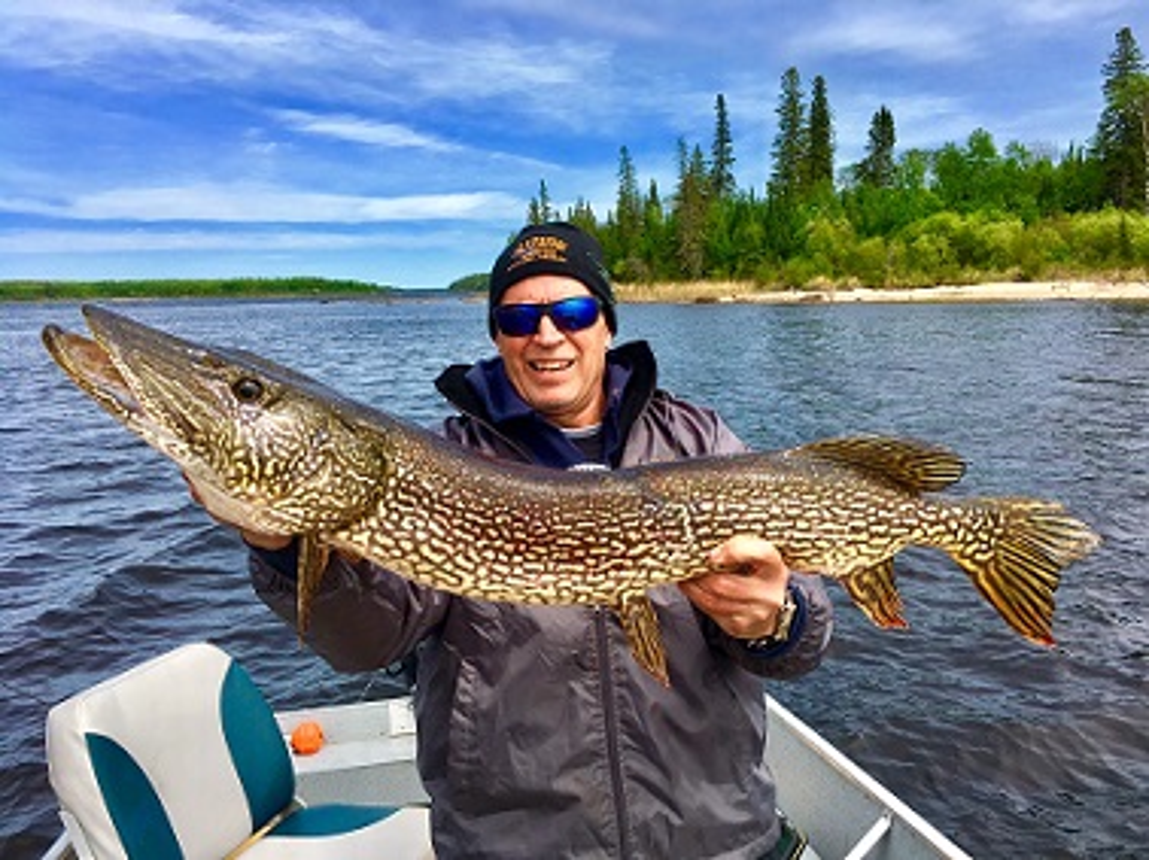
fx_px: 962
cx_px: 574
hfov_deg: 61.7
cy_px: 430
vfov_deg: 48.2
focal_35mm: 29
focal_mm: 4.15
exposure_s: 1/1374
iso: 25
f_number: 2.2
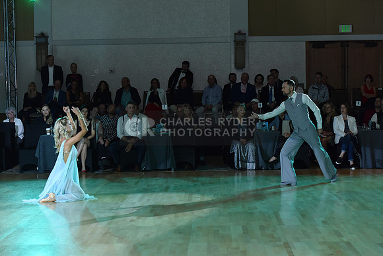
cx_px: 192
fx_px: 798
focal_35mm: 75
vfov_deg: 18.2
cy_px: 128
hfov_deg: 27.0
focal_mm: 75
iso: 1600
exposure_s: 1/250
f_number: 4
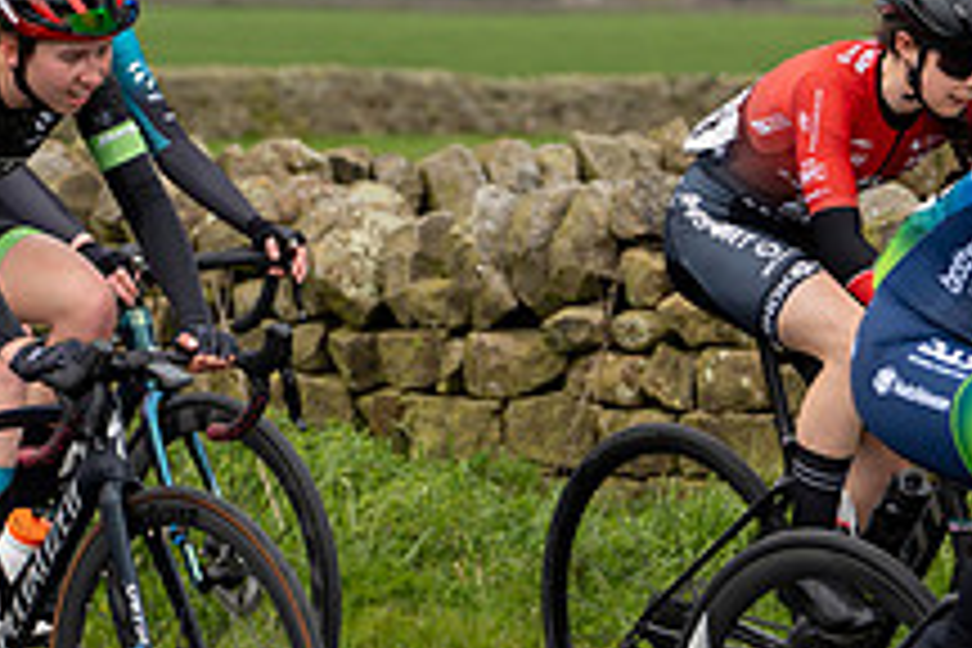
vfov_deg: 5.7
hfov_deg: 8.6
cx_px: 252
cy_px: 115
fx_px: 6452
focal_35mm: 239
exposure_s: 1/640
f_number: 3.5
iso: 200
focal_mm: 89
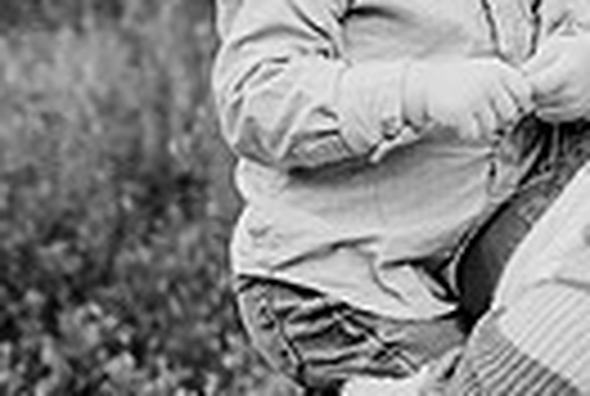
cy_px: -25
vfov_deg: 12.8
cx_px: 833
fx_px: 1741
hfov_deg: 17.6
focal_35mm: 106
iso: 125
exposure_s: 1/800
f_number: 2.2
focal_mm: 24
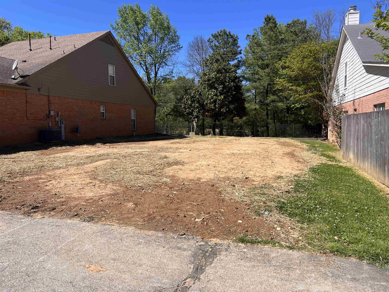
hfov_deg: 67.3
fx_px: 292
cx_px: 194
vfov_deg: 53.1
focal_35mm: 26
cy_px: 146
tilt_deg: -4.6
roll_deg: +0.3
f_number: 1.5
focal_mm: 5.7
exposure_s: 1/4274
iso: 50
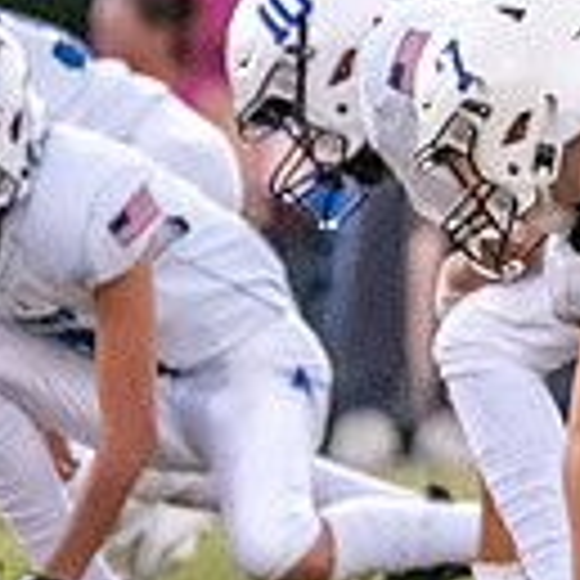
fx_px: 25534
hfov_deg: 1.3
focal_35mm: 1347
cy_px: 94
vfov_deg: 1.3
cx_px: 989
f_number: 2.8
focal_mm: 200
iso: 4000
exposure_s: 1/1600
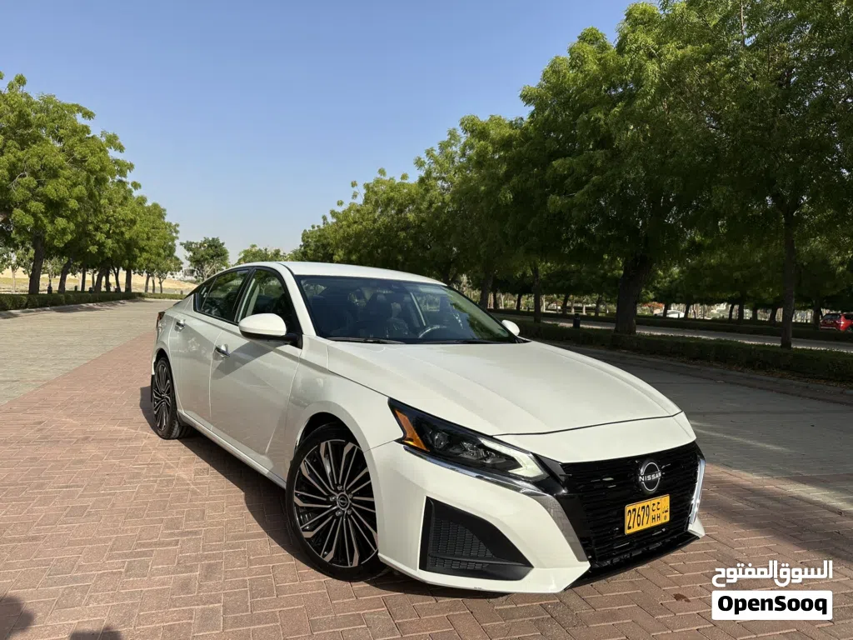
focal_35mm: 24
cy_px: 320
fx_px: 591
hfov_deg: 71.6
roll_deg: -2.6
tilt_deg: -1.5
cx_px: 426
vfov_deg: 56.8
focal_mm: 6.86
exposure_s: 1/5848
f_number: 1.78
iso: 80
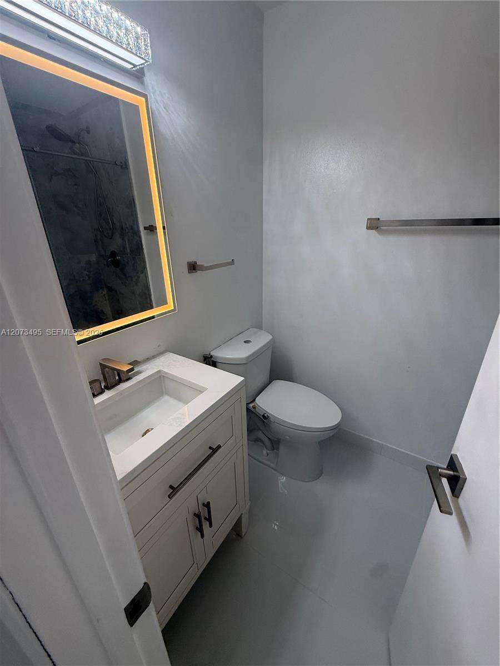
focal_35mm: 14
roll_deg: -0.4
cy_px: 333
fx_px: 270
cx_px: 250
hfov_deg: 85.7
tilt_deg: -19.5
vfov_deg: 102.1
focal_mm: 2.22
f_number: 2.2
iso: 125
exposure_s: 1/120
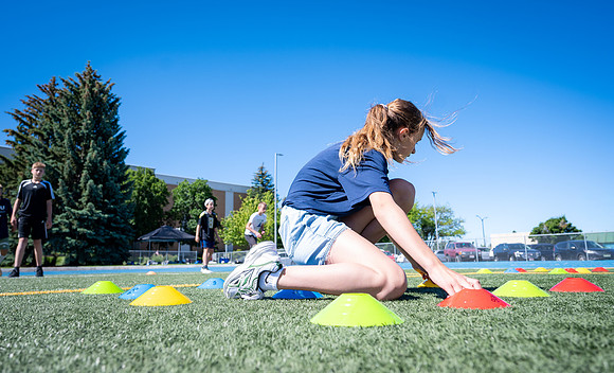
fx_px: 423
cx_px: 291
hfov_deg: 71.9
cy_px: 178
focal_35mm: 25
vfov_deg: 47.5
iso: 100
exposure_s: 1/640
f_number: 4
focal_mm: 20.5
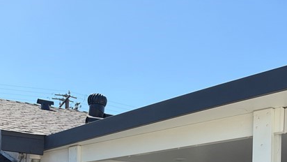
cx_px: 99
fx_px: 495
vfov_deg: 16.7
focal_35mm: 65
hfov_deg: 32.1
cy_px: 250
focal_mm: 6.93
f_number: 1.8
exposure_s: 1/2415
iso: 64
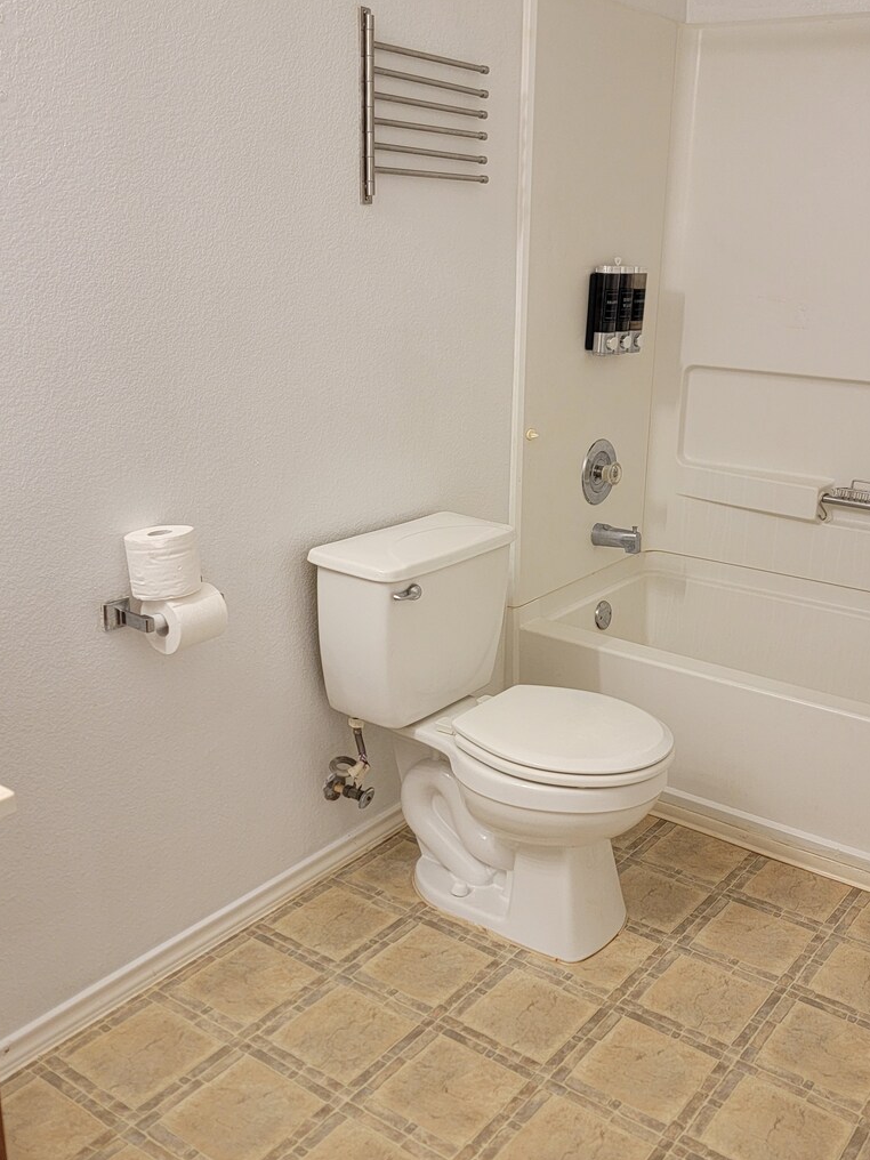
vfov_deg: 53.9
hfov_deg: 41.7
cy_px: 559
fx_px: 1139
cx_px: 507
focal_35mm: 34
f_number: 1.8
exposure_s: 1/120
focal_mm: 6.7
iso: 200
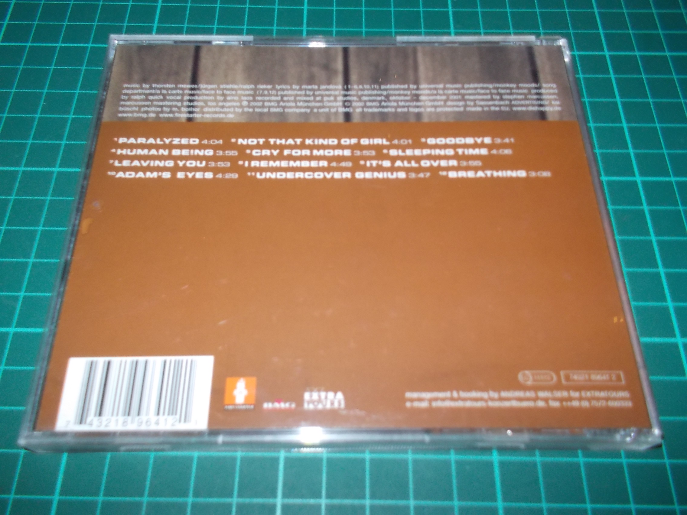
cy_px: 258
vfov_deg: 48.2
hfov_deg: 61.7
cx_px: 344
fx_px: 576
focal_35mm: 29
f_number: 3.3
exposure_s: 1/30
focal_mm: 4.1
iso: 200
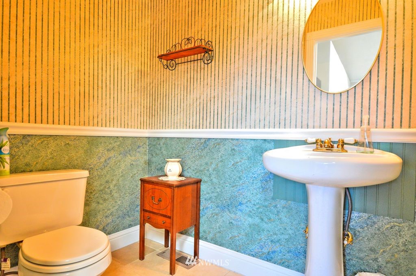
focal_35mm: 21
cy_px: 138
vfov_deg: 59.4
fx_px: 242
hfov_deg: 81.2
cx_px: 208
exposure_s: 1/60
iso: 1400
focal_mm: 14
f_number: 4
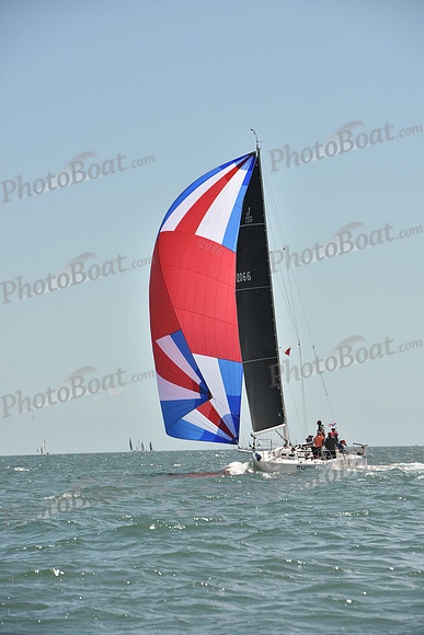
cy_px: 318
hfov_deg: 6.9
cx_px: 212
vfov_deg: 10.3
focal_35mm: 200
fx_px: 3531
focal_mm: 200
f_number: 13
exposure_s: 1/800
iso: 320
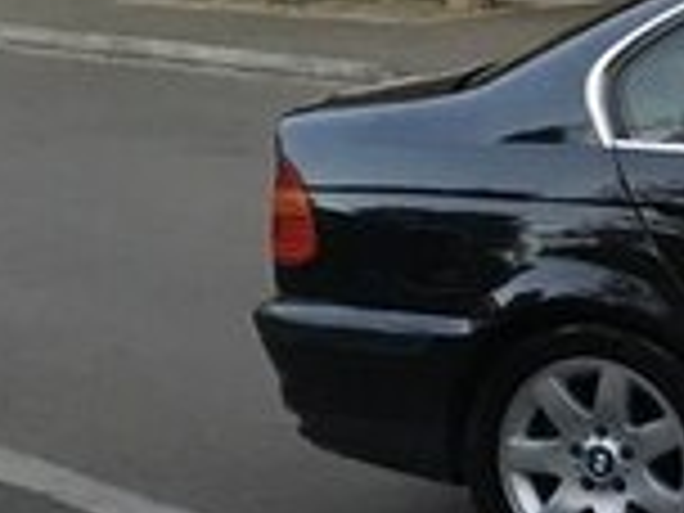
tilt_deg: -10.5
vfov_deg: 11.8
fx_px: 2490
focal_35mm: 126
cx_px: 1386
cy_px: 196
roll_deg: +0.6
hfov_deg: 13.4
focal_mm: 4.15
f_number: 2.2
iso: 80
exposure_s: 1/33
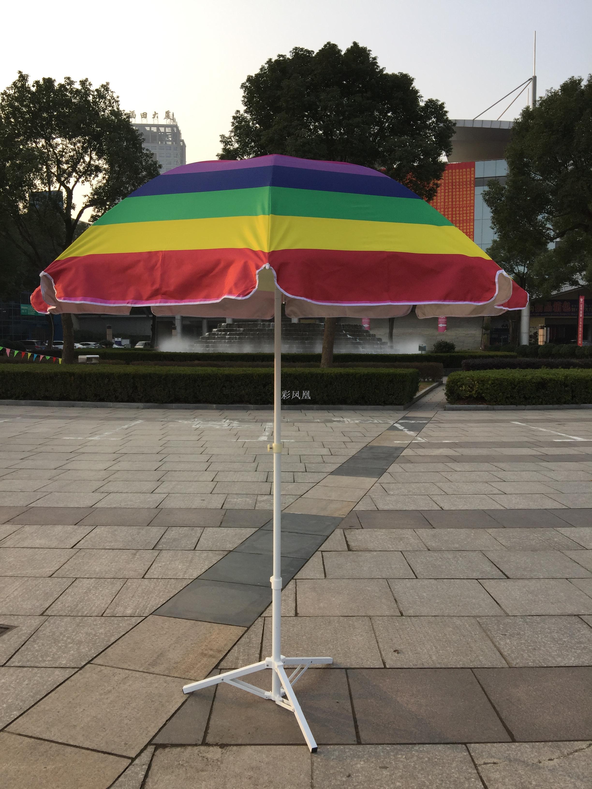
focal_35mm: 29
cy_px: 394
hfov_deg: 48.2
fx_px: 661
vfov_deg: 61.7
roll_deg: -0.5
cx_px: 296
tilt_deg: -2.2
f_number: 2.2
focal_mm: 4.15
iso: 32
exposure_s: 1/565
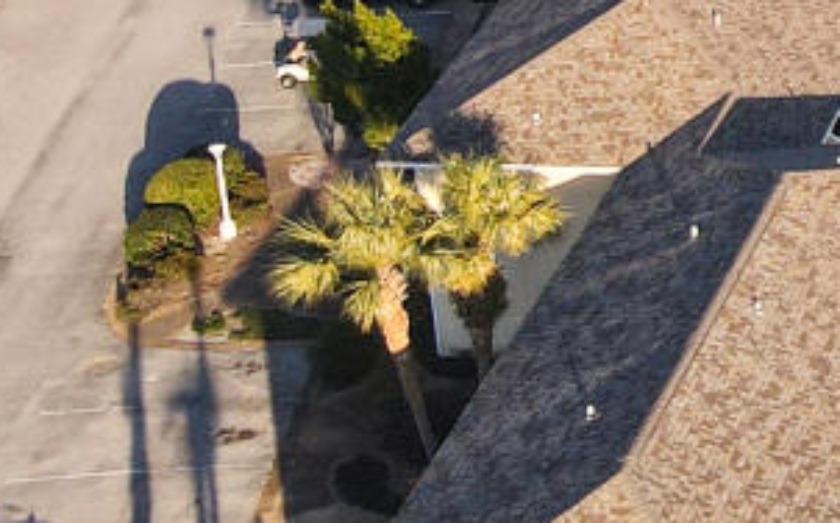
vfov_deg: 9.3
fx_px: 3087
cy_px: -387
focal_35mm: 135
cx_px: 1541
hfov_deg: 13.7
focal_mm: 4.5
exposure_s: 1/500
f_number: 2.8
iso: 100
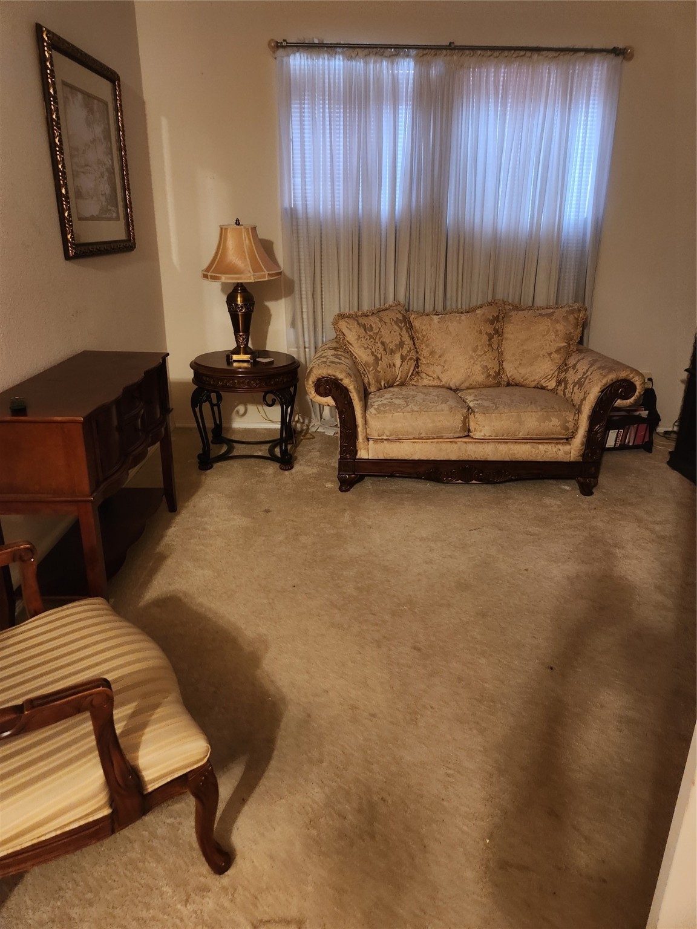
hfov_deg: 58.9
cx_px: 348
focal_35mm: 23
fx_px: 617
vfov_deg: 73.9
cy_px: 464
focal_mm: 5.4
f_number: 1.8
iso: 640
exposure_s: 1/24
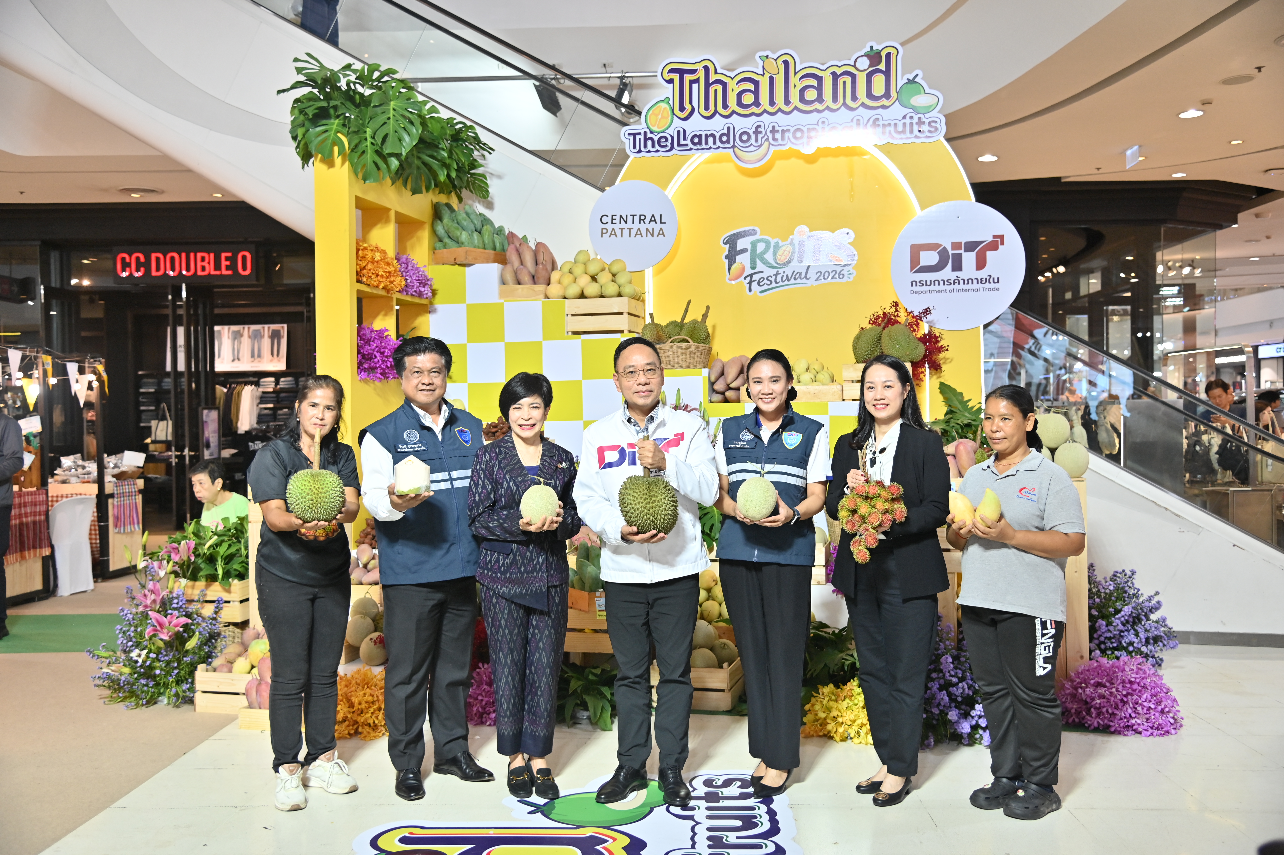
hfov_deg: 55.8
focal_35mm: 34
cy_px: 428
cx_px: 642
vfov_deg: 38.8
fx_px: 1212
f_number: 4
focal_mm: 34
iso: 450
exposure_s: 1/125
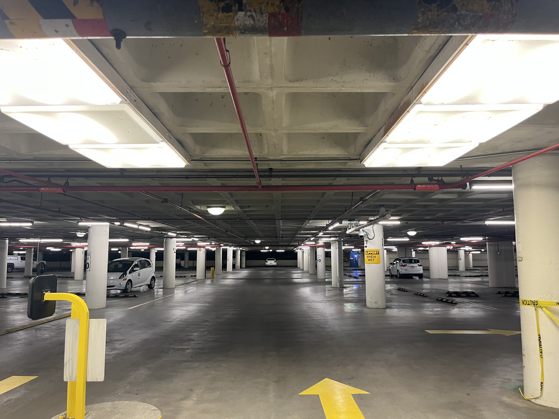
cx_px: 280
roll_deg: +0.2
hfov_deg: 67.3
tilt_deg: +6.0
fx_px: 420
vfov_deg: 53.1
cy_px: 210
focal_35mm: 26
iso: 160
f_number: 1.6
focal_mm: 5.1
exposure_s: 1/60
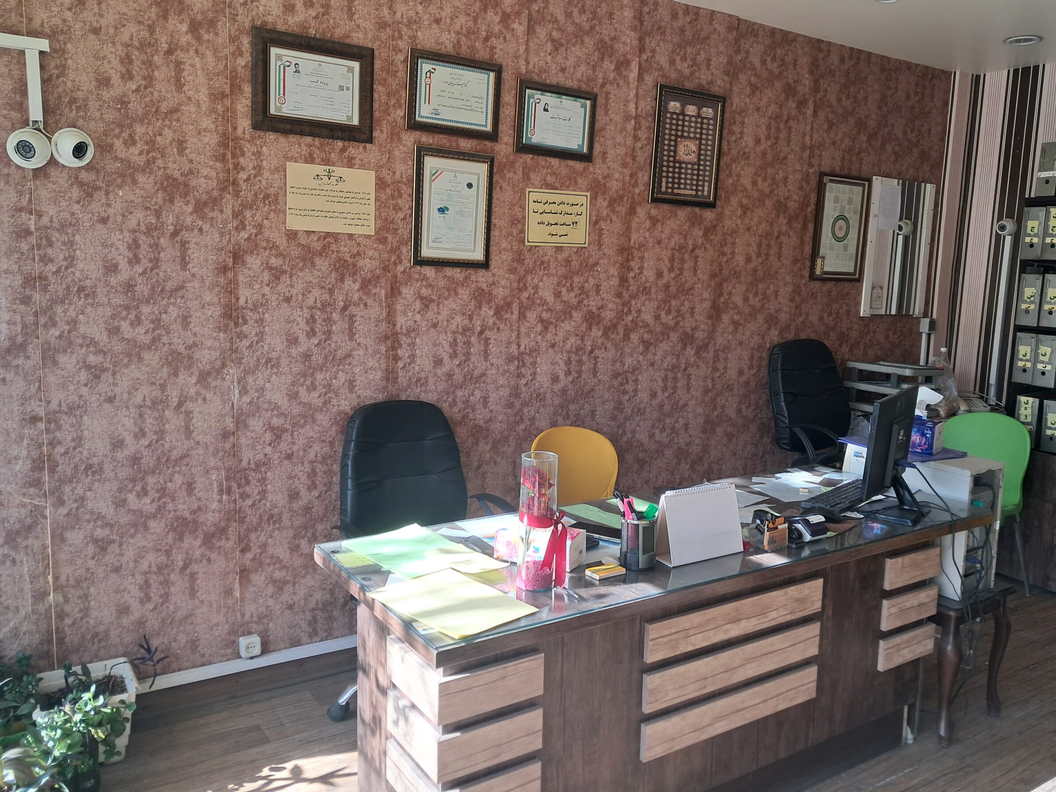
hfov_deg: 61.6
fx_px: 885
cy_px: 392
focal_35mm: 29
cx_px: 564
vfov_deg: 48.2
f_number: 1.8
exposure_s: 1/50
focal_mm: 4
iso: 50
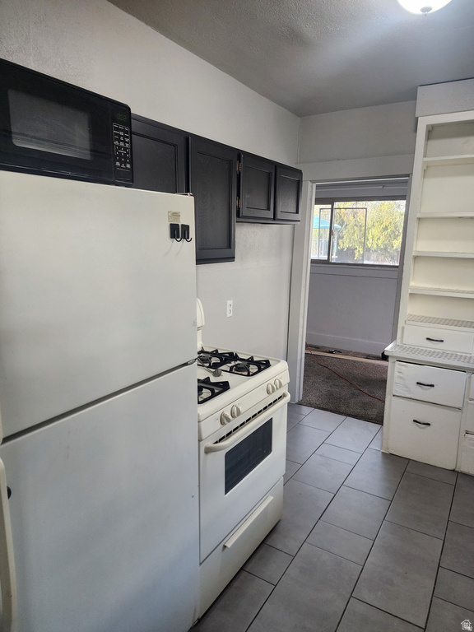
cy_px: 316
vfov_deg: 73.9
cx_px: 237
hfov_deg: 58.9
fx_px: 420
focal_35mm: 23
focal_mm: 6.4
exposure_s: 1/120
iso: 250
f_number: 1.8
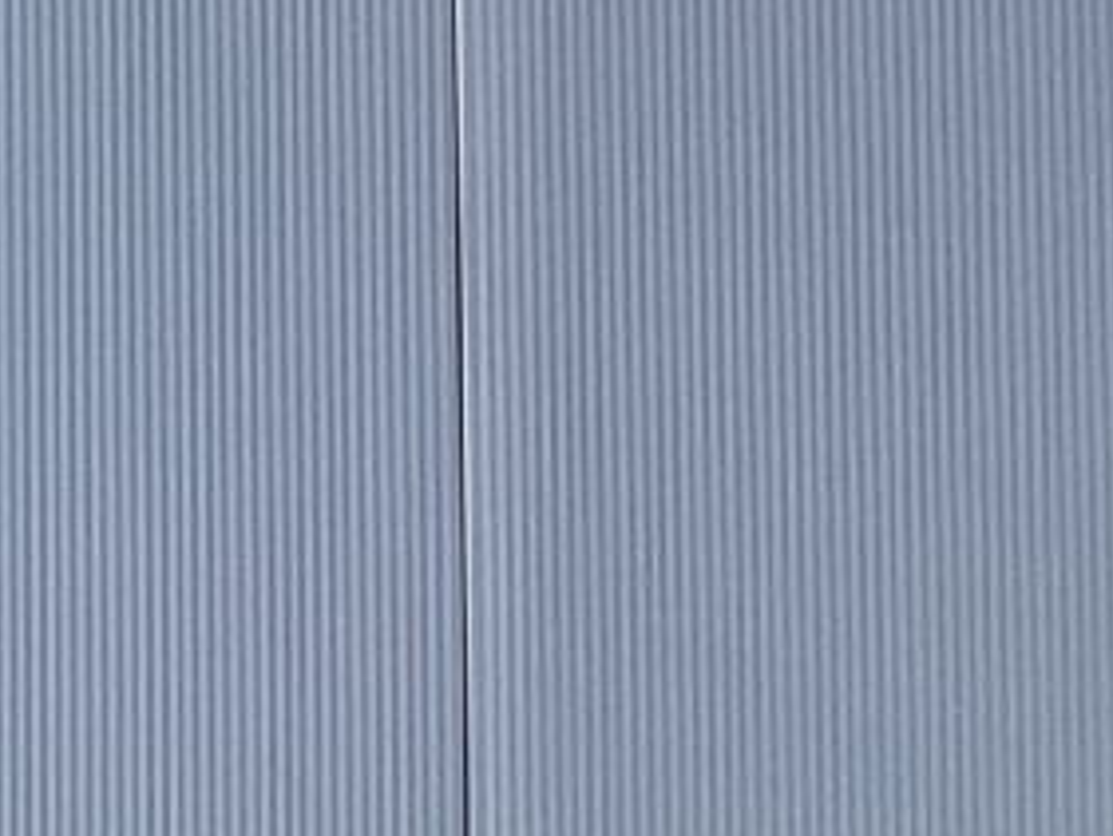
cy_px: 1506
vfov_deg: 10.0
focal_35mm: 141
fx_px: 4535
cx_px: -1366
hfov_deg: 11.9
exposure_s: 1/311
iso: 25
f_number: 2.4
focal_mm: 3.3
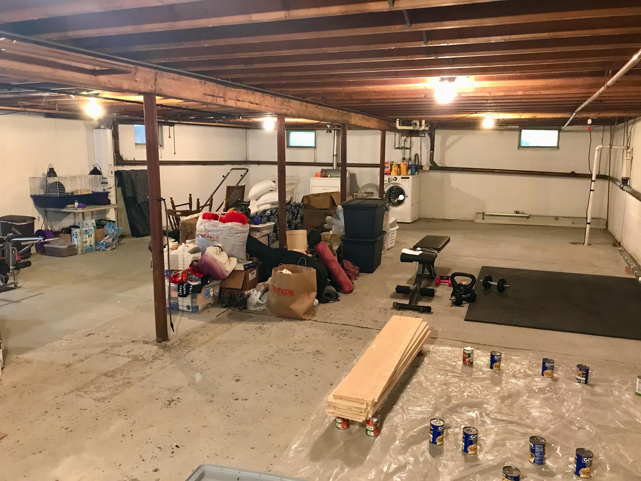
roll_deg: +1.2
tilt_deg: -9.0
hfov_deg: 63.4
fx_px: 518
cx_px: 320
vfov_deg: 49.7
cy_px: 240
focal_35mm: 28
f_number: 1.8
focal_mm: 3.99
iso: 80
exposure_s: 1/7
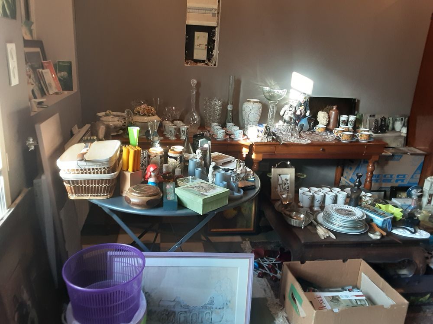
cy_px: 162
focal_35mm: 28
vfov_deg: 49.7
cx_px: 216
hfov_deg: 63.4
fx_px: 350
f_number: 1.9
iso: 200
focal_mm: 2.9
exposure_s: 1/50
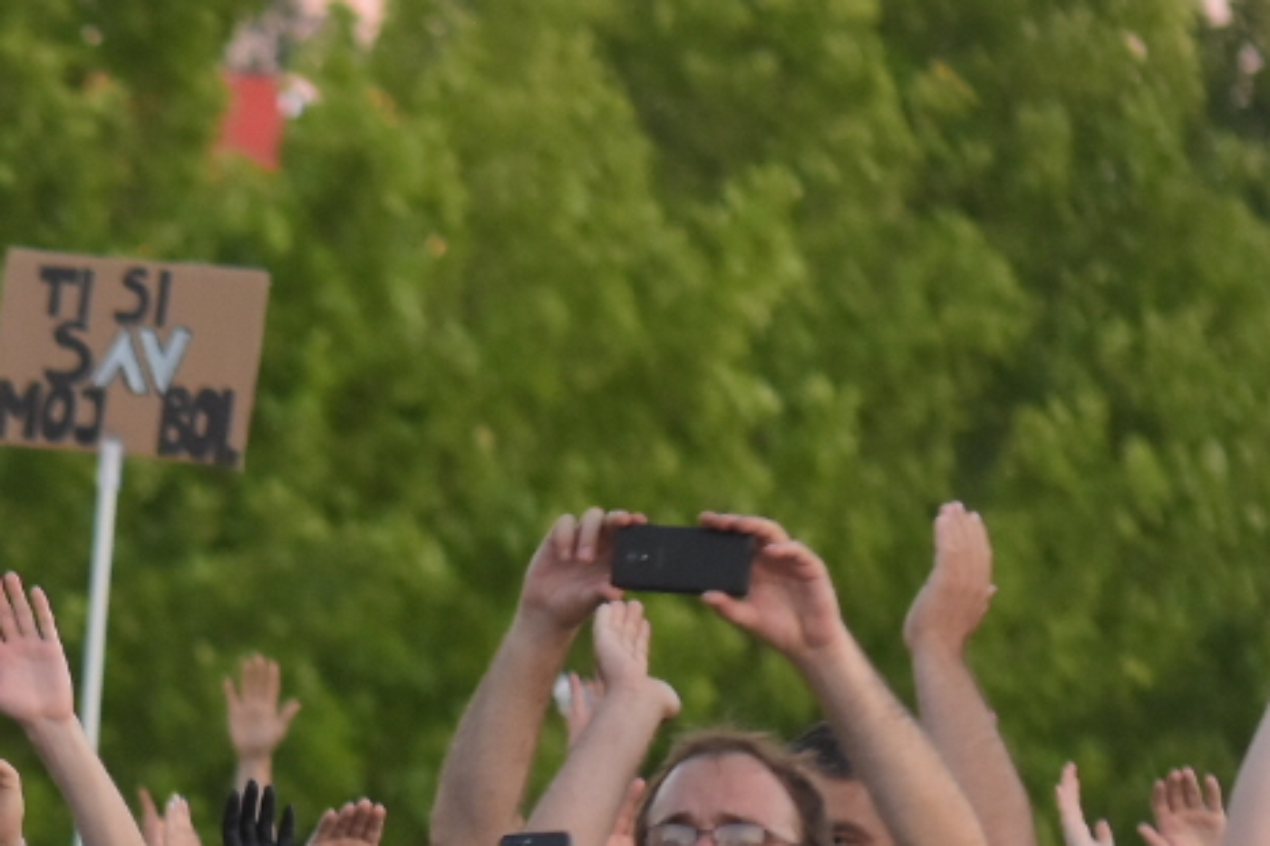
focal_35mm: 703
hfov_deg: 2.9
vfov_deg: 2.0
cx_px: -647
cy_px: 1417
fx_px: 24781
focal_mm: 135
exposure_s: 1/320
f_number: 4
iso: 800
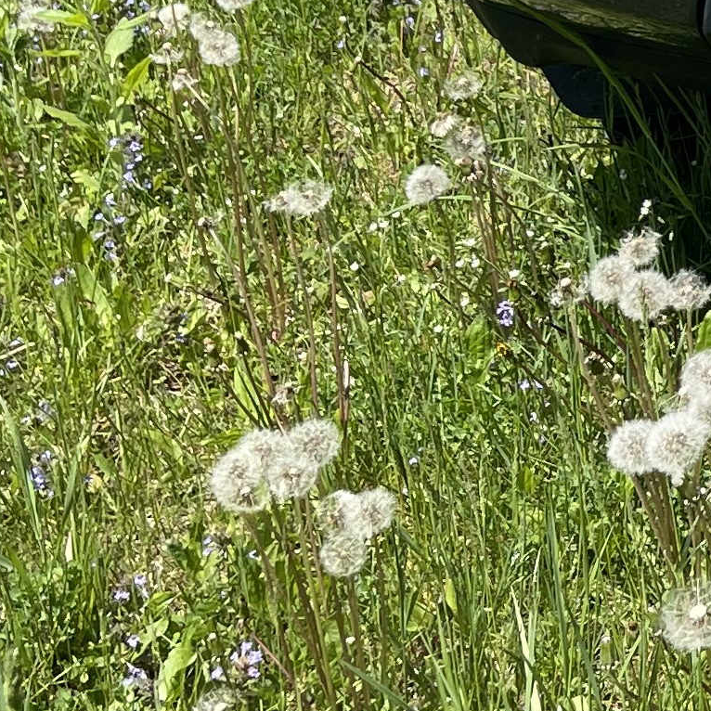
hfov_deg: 13.1
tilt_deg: -17.7
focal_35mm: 121
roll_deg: -0.3
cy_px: -278
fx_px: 2812
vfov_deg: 13.7
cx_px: 1257
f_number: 1.6
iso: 32
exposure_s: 1/2012
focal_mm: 5.1
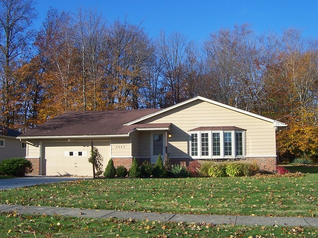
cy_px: 121
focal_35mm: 42
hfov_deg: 44.8
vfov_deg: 34.4
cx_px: 166
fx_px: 386
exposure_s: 1/350
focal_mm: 5.6
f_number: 5.6
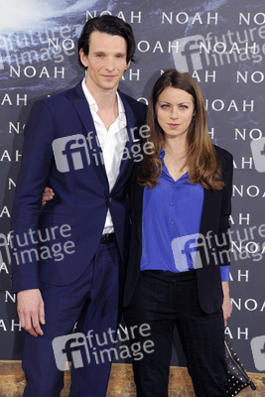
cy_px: 198
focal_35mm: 98
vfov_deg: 20.8
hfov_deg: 14.0
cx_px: 132
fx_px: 1081
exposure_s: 1/125
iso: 800
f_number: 6.3
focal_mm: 98
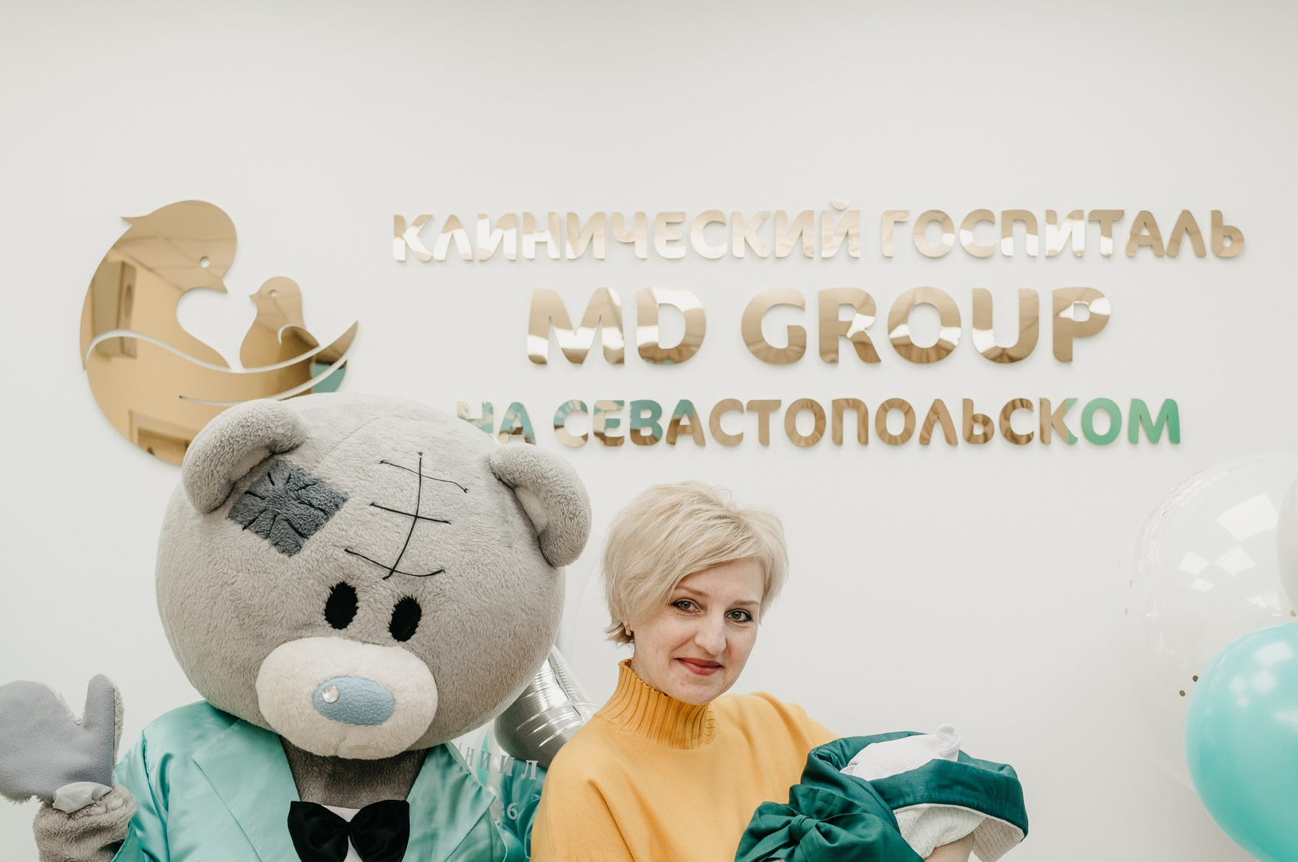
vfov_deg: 24.7
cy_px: 633
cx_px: 644
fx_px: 1944
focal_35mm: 54
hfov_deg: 36.9
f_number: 4
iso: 400
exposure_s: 1/160
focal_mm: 35
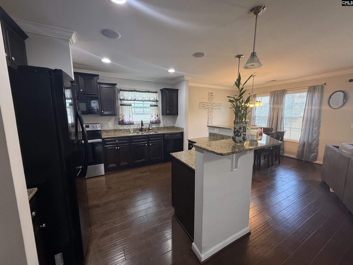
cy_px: 132
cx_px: 176
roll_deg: -0.3
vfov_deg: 85.7
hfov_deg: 102.1
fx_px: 143
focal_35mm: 14
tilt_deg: -7.4
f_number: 2.2
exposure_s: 1/120
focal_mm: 2.22
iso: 500
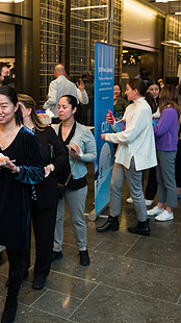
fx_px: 402
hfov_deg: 24.3
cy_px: 128
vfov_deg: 43.5
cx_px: 2
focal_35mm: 47
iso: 400
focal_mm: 24
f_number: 3.2
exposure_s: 1/200
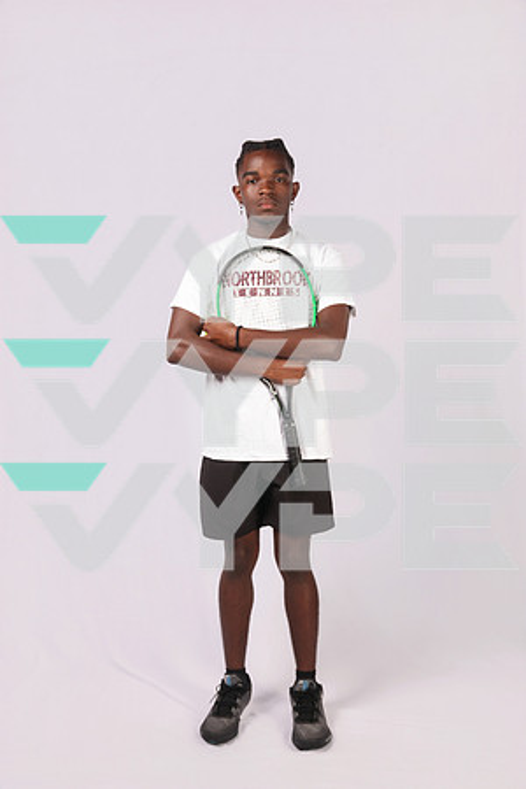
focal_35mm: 35
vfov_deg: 54.4
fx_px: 767
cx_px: 263
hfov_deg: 37.9
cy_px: 394
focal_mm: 35
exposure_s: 1/125
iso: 160
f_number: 5.6
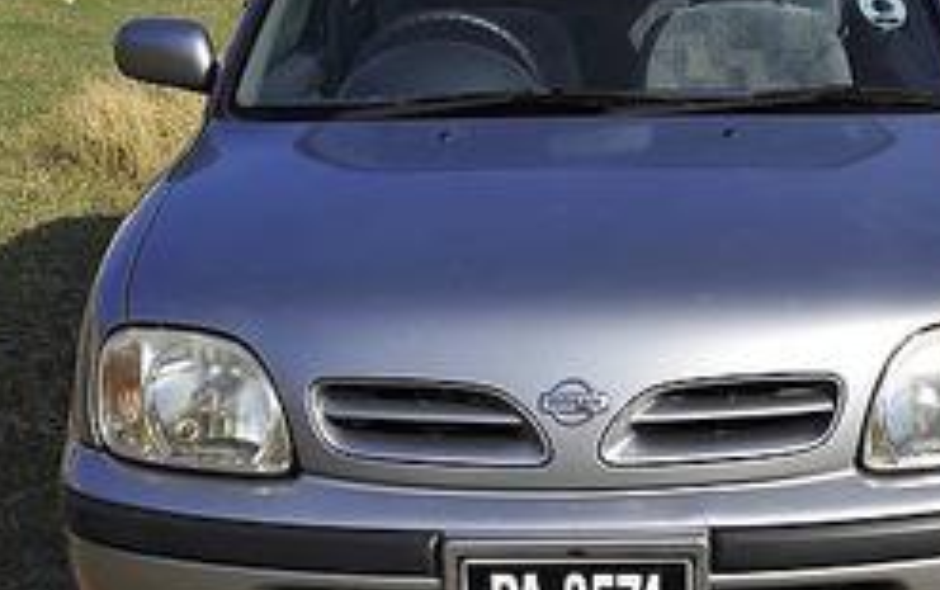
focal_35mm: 85
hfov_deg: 24.2
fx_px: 2180
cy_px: 244
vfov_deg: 15.4
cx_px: 607
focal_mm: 44
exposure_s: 1/1000
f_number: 6.7
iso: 200
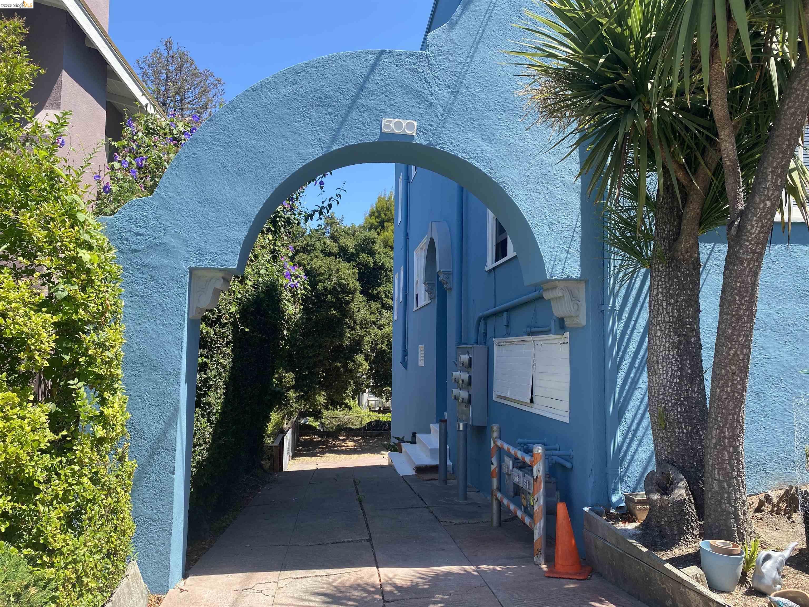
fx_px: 608
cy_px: 304
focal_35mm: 26
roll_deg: -0.6
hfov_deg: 67.3
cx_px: 404
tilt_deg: +4.4
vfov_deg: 53.1
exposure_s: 1/905
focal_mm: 4.25
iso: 32
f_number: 1.8
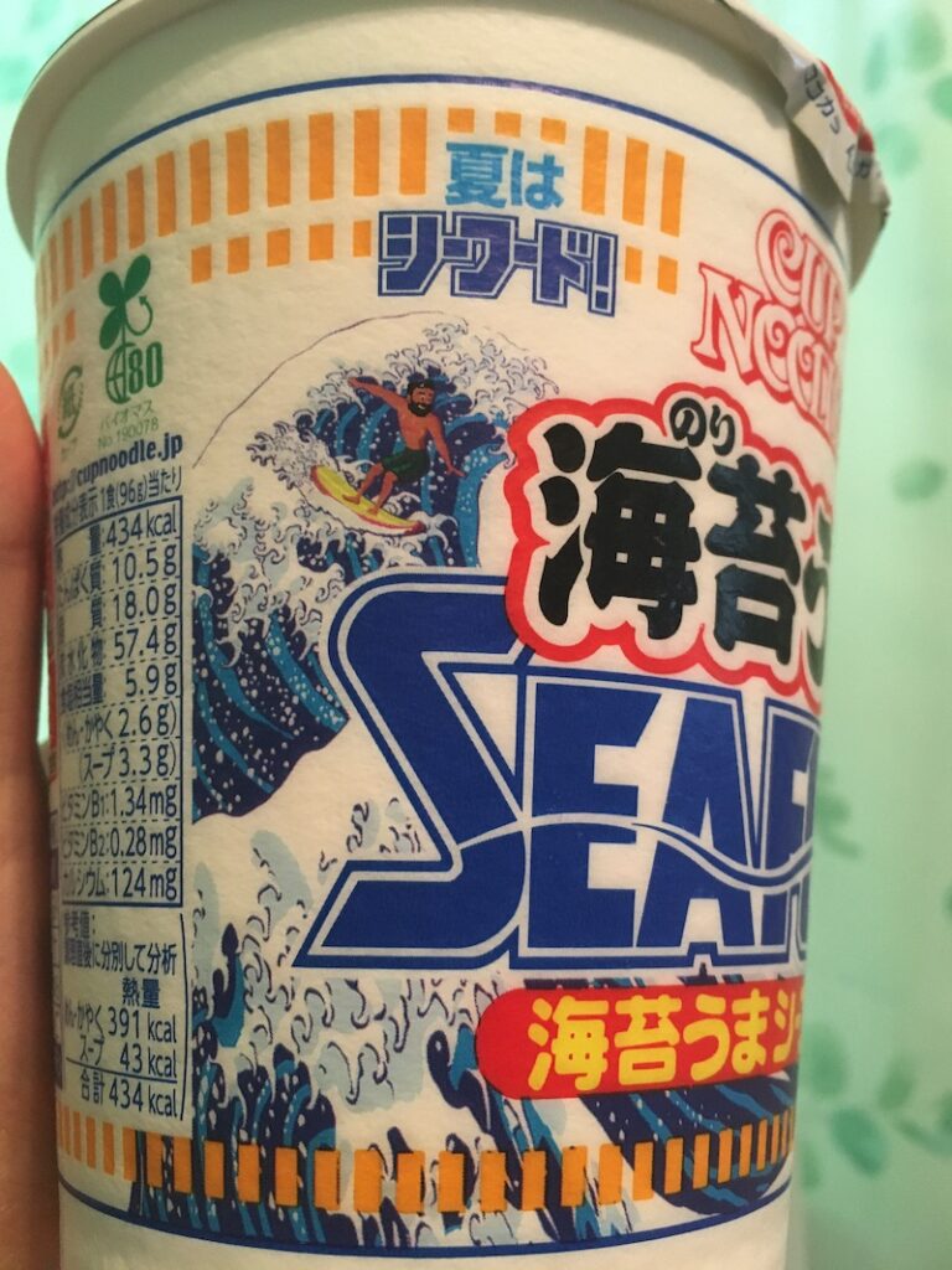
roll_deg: -2.7
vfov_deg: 61.7
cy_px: 635
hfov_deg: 48.2
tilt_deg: +3.2
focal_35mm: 29
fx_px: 1063
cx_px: 476
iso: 160
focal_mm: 4.15
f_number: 2.2
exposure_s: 1/30
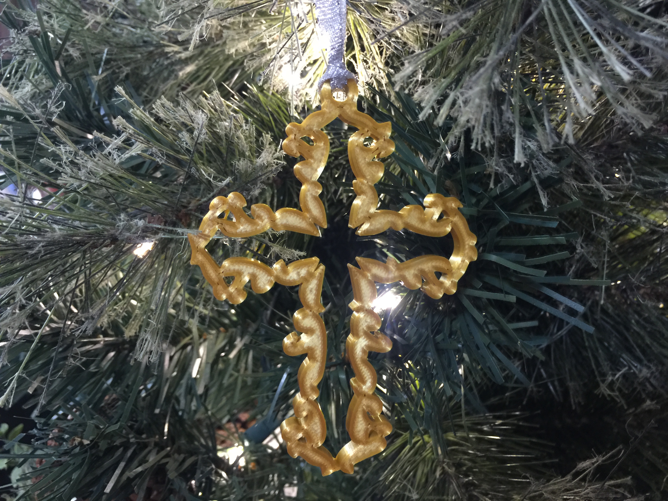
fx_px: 560
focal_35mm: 29
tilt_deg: -6.3
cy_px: 250
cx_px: 334
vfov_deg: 48.2
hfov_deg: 61.7
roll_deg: +0.1
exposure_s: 1/4
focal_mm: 4.15
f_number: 2.2
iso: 80
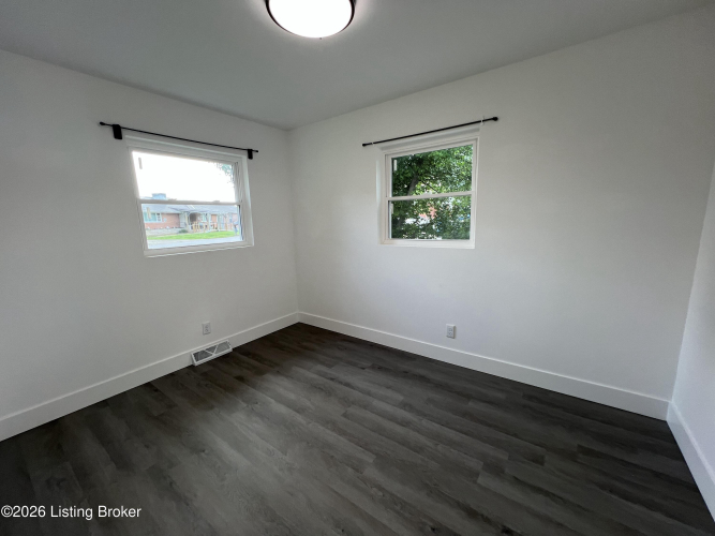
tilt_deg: -10.7
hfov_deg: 106.2
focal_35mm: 13
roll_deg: +1.1
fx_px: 268
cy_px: 268
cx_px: 358
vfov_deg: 89.9
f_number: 1.8
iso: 64
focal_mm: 1.57
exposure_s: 1/120
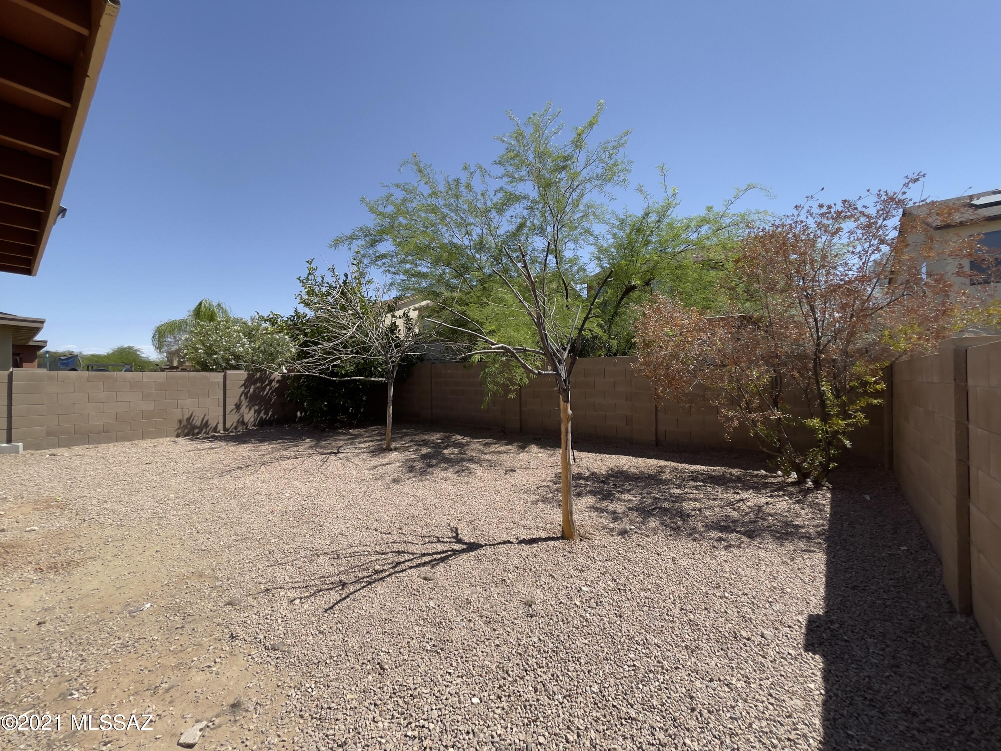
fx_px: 376
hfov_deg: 106.2
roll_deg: +1.1
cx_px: 500
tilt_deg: +0.5
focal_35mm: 13
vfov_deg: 89.9
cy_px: 376
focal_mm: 1.54
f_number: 2.4
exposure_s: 1/666
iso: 25
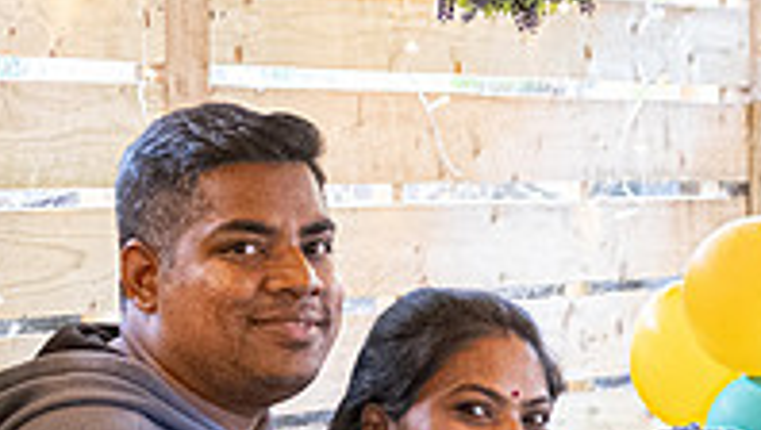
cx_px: 1151
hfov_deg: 8.2
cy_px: 637
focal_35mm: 258
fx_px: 5213
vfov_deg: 4.7
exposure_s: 1/60
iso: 3200
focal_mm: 50
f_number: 2.8
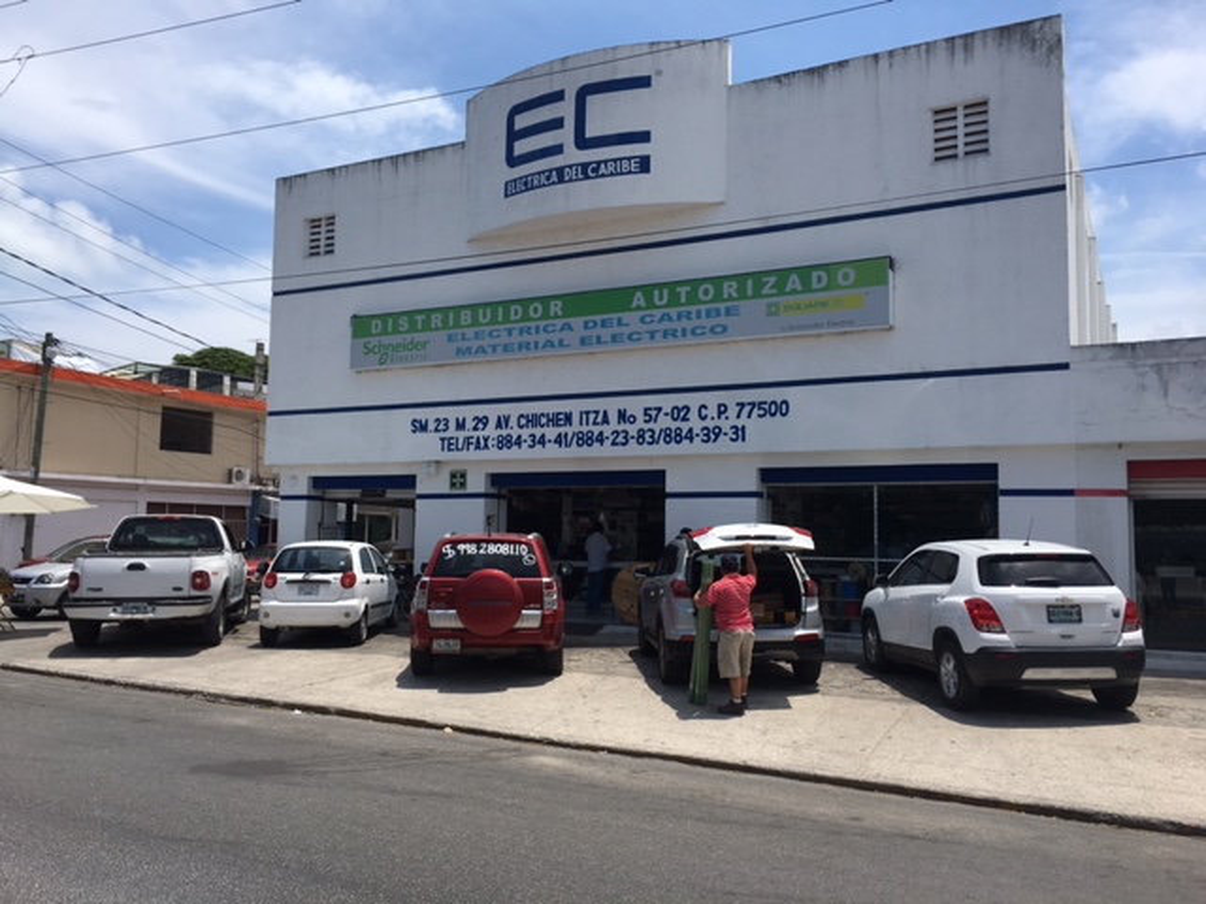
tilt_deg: +3.9
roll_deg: -0.1
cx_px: 603
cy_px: 452
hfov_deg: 61.7
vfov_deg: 48.2
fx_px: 1010
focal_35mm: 29
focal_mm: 4.15
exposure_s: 1/2137
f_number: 2.2
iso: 25
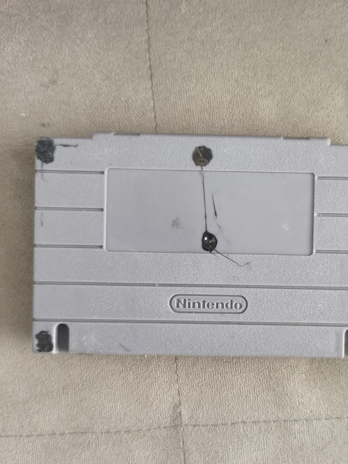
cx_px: 224
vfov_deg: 51.2
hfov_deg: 39.3
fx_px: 483
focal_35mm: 36
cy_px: 262
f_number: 1.5
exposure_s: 1/30
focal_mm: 4.95
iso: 640
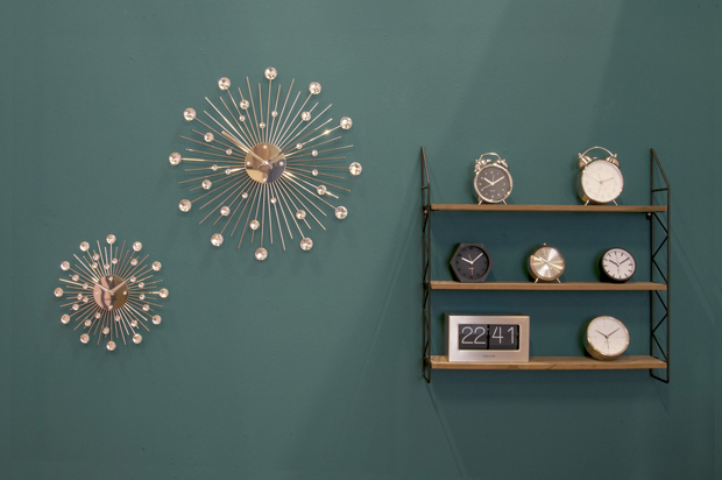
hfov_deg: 53.2
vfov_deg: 36.8
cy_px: 240
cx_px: 361
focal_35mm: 36
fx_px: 721
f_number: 18
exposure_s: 2.5
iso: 160
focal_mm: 24
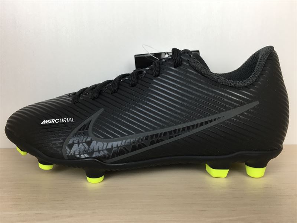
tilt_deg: -9.5
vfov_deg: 48.2
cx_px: 148
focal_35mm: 29
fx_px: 249
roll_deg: +0.3
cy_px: 112
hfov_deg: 61.7
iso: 40
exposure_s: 1/120
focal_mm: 4.15
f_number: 2.2
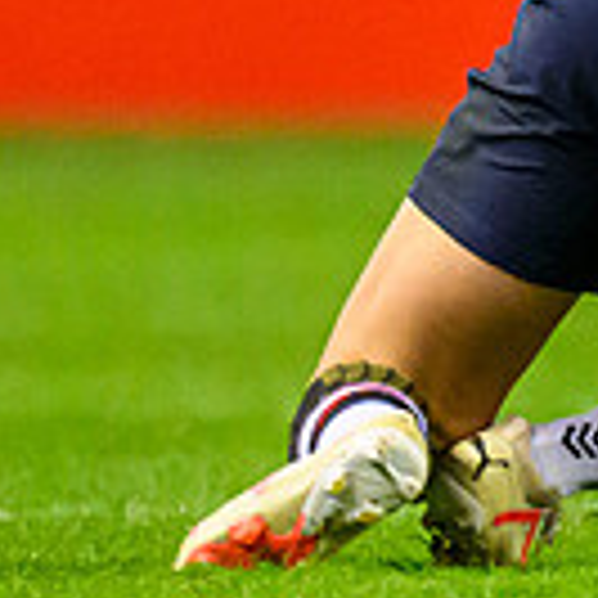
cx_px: 1771
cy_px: 178
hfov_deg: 0.5
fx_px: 71065
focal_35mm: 3636
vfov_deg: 0.5
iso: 10000
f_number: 4
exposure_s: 1/1000
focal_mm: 560
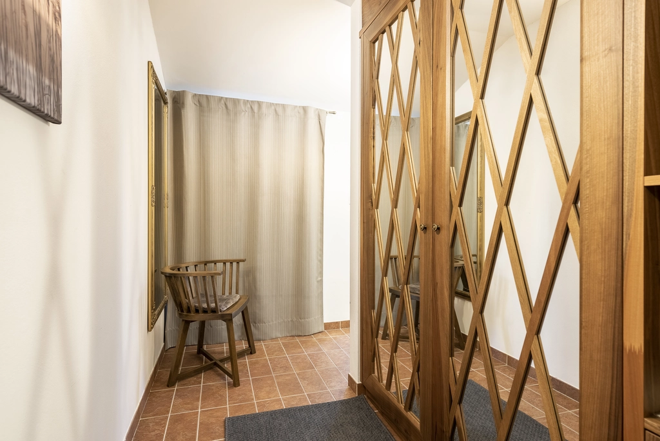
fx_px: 349
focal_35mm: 19
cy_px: 220
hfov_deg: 86.9
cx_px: 330
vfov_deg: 64.6
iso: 320
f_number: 5.6
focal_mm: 19
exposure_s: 1/20
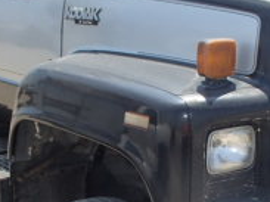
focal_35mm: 98
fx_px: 764
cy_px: 146
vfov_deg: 15.0
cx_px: 158
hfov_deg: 20.0
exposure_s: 1/640
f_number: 3.9
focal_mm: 5
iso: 100
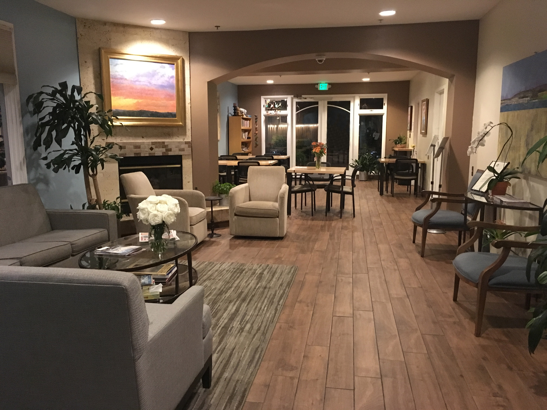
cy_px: 205
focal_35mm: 29
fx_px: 458
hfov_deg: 61.7
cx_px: 274
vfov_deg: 48.2
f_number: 2.2
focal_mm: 4.15
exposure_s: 1/15
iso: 320
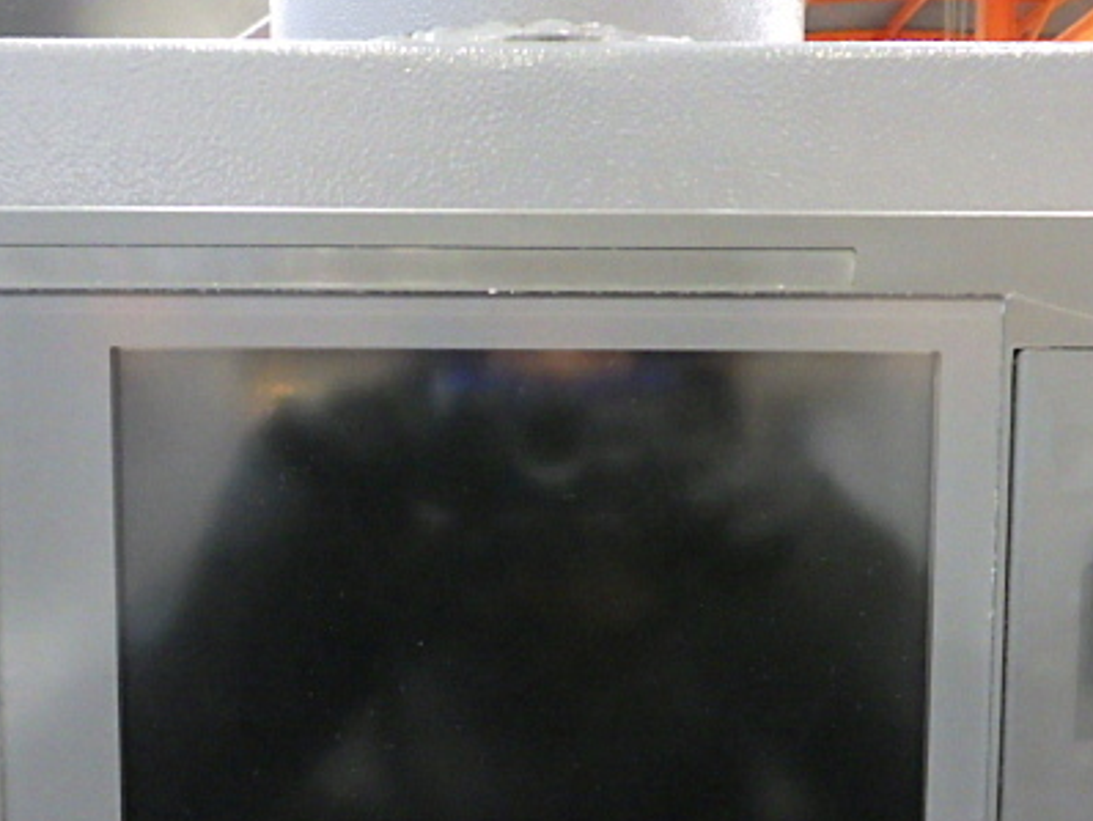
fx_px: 1422
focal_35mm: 45
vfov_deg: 31.8
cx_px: 544
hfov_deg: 42.1
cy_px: 574
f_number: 3.5
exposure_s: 1/20
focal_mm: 5
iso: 1600
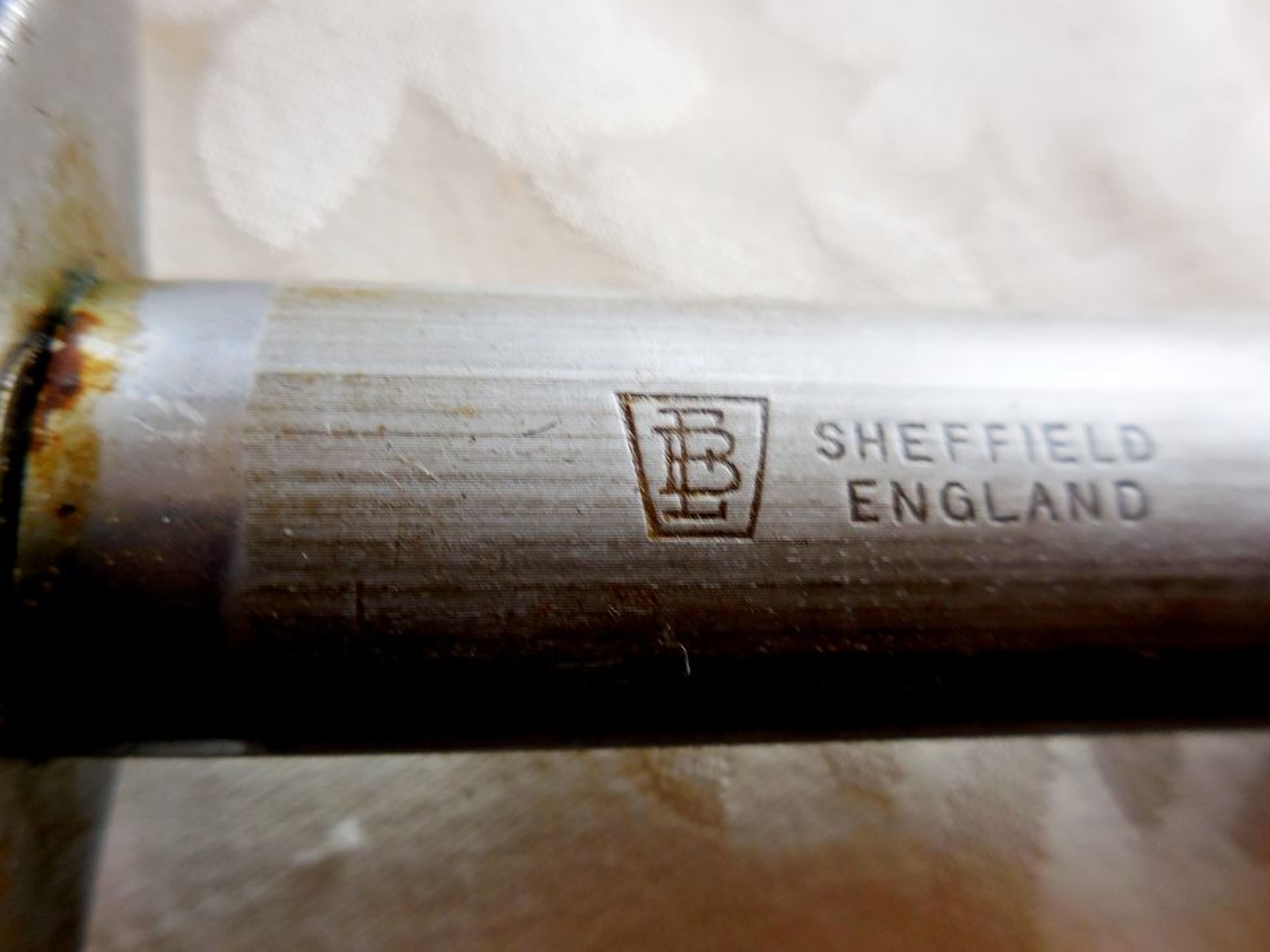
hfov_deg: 61.7
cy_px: 476
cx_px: 621
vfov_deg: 48.2
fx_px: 1064
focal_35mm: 29
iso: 160
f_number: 3.5
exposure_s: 1/30
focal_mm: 5
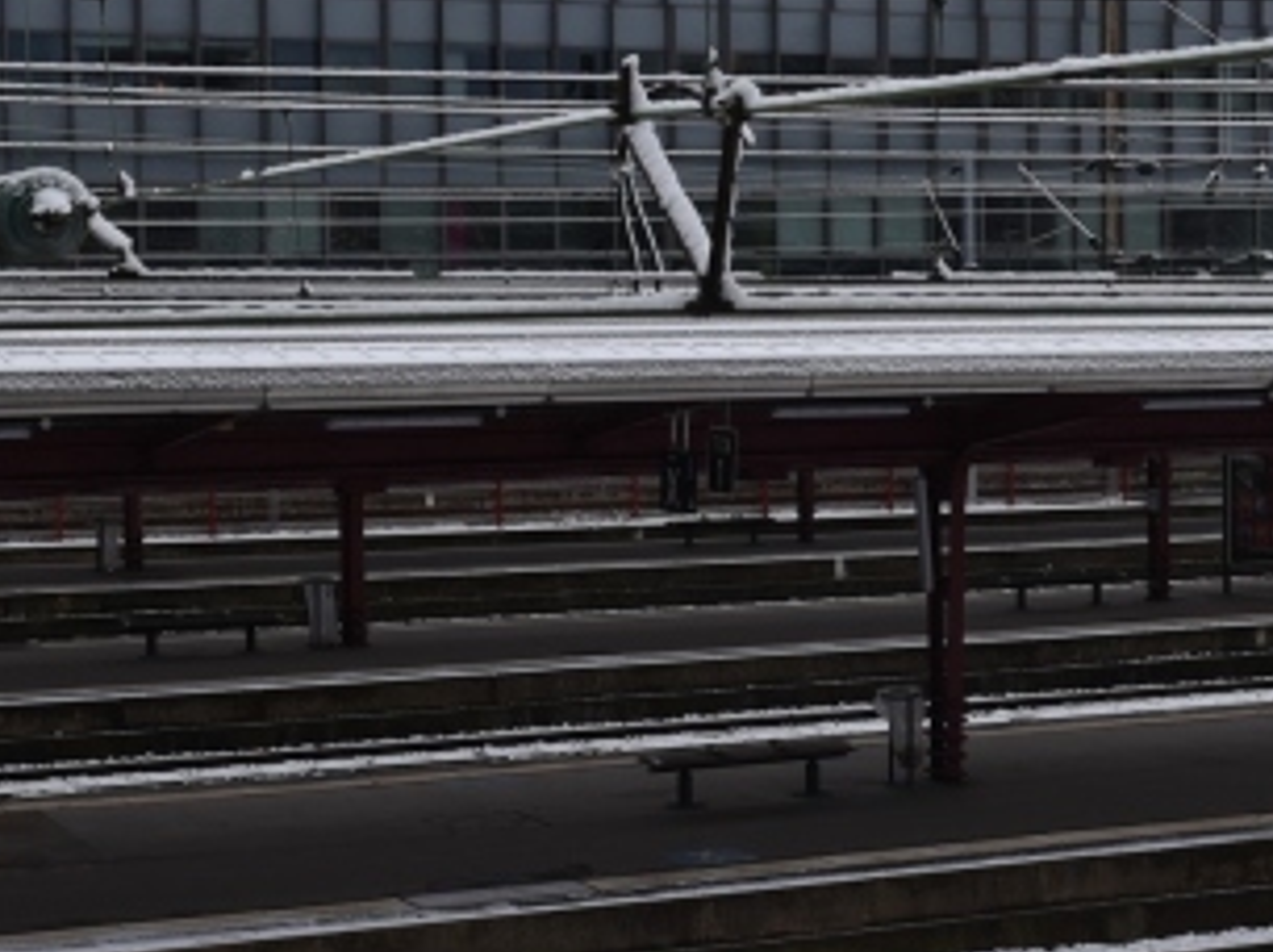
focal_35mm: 96
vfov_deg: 15.4
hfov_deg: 20.2
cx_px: 1052
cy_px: 509
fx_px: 3526
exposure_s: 1/100
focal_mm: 38
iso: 100
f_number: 10
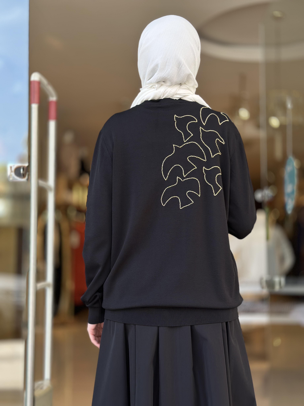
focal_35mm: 48
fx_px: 562
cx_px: 152
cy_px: 203
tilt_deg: +4.9
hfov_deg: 30.3
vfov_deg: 39.7
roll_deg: -0.5
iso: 80
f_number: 1.78
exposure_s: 1/484
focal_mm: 6.86
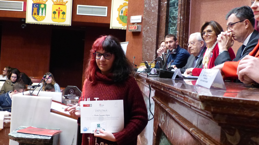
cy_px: 68
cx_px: 131
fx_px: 343
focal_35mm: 50
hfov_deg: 41.3
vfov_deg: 23.9
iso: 800
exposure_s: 1/40
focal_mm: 8.1
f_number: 2.8
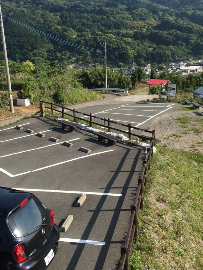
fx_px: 313
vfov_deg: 46.7
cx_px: 103
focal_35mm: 40
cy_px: 117
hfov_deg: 36.0
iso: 25
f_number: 2.2
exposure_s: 1/1261
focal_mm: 4.15
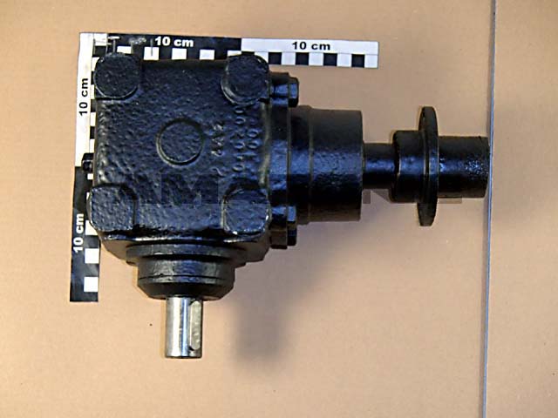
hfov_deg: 28.6
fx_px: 1096
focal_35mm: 68
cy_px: 209
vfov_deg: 21.6
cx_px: 279
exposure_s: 1/60
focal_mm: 12.26
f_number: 5.5
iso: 400
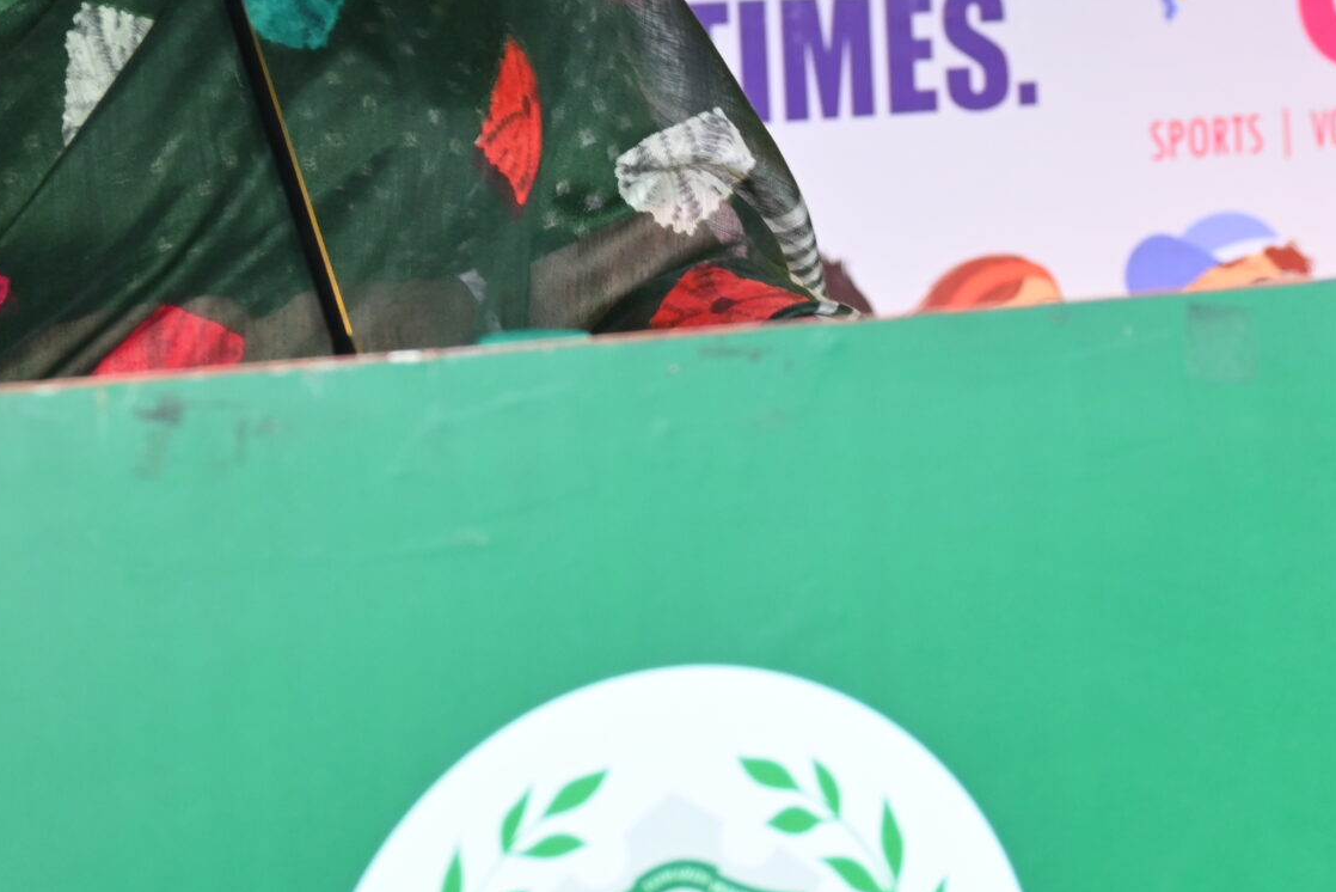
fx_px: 3887
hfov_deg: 19.5
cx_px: 594
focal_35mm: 105
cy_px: -93
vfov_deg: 12.8
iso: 450
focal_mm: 30.5
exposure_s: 1/60
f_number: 4.8
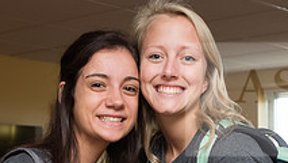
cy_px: 207
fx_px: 764
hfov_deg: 21.3
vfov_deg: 11.8
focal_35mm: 100
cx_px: 145
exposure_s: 1/200
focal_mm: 35
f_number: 5
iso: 800
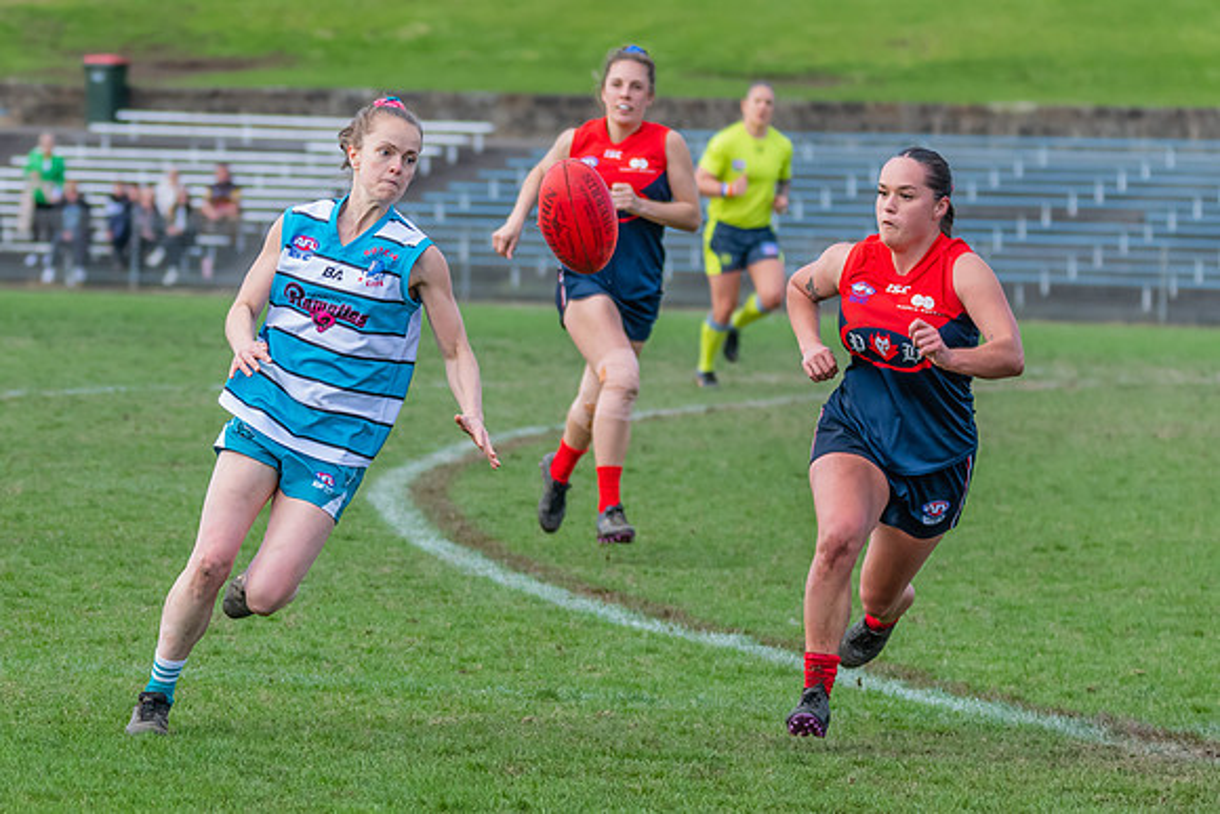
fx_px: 10342
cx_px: 265
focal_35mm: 305
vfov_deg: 4.5
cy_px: 331
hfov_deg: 6.7
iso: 800
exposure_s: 1/1600
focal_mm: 160
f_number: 5
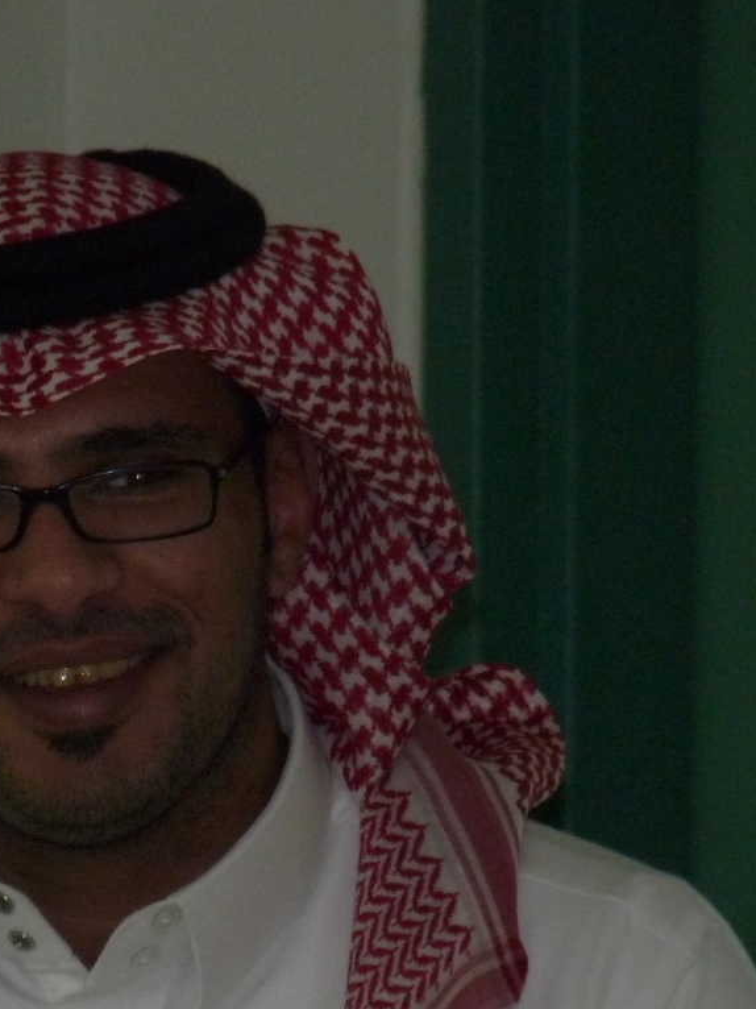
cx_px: 149
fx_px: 25902
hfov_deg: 1.7
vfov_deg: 2.2
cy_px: 504
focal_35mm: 889
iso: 400
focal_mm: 85.3
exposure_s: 1/125
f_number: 4.4
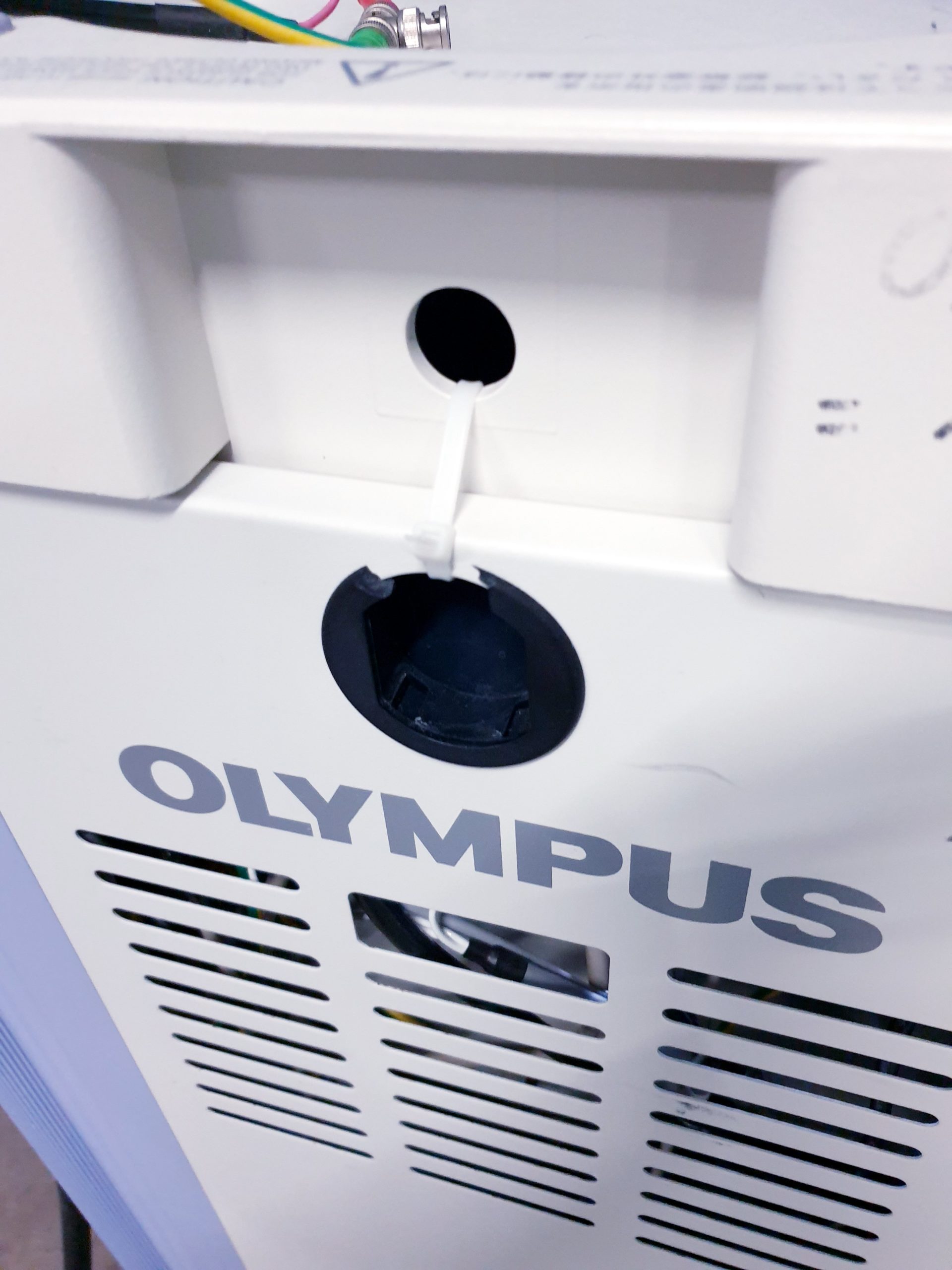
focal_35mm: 26
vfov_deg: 67.3
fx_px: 953
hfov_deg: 53.1
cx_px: 476
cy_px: 635
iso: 250
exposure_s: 1/25
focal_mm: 4.3
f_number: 1.5
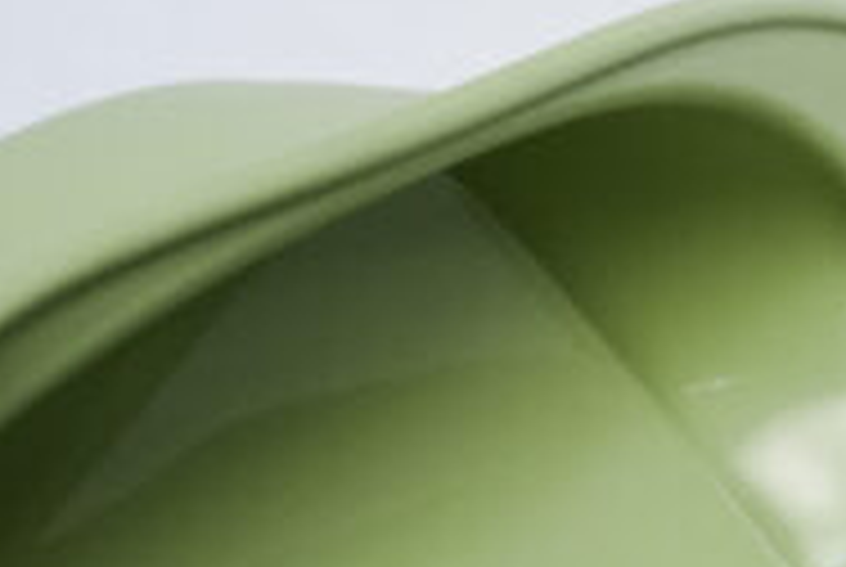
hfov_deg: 12.7
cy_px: 443
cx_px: 819
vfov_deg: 8.6
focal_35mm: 160
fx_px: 3766
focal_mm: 70
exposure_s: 1/160
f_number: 16
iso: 6400
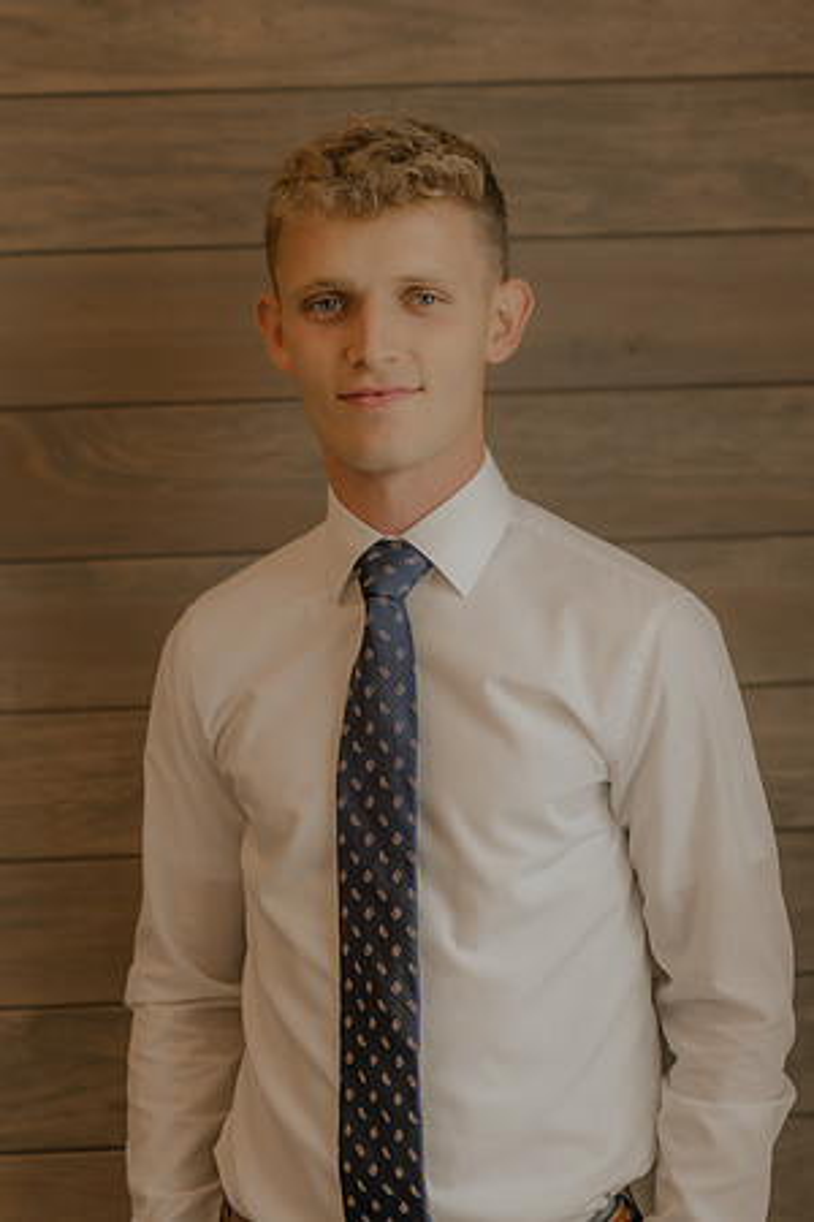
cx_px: 407
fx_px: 2544
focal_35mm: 75
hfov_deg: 18.2
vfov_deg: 27.0
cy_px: 611
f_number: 1.6
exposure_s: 1/100
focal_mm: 50
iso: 100
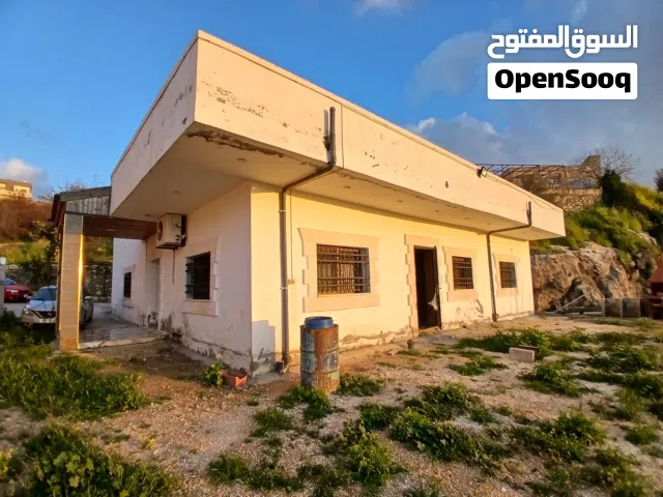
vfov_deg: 74.7
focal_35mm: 17
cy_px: 248
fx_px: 326
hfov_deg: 91.0
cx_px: 332
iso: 50
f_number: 2.2
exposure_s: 1/309
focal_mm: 1.4
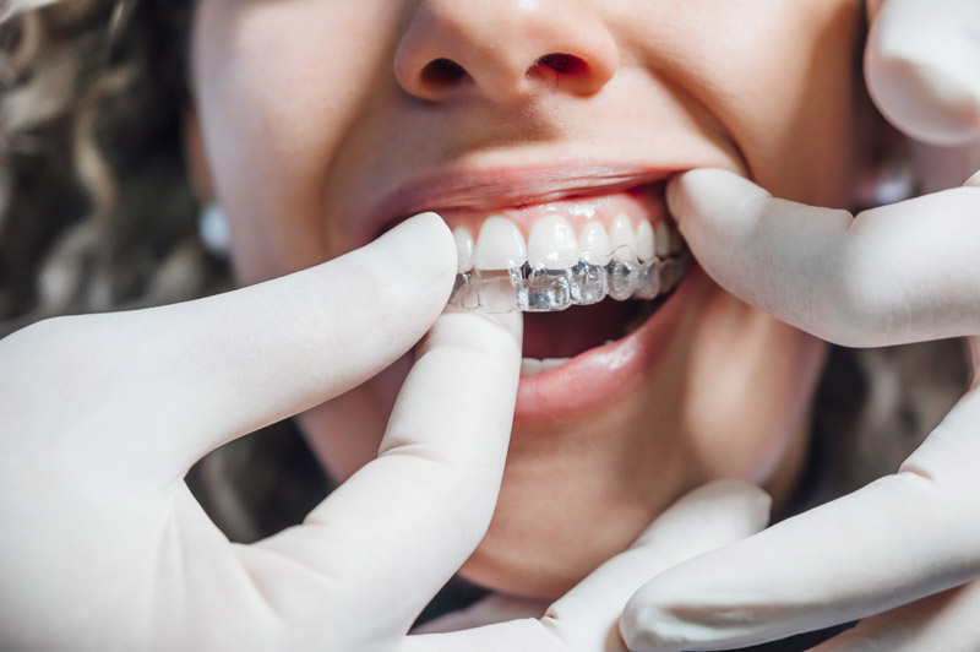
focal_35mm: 70
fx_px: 1904
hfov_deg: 28.9
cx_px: 490
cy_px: 326
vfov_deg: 19.4
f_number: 4
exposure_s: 1/640
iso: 1250
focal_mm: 70
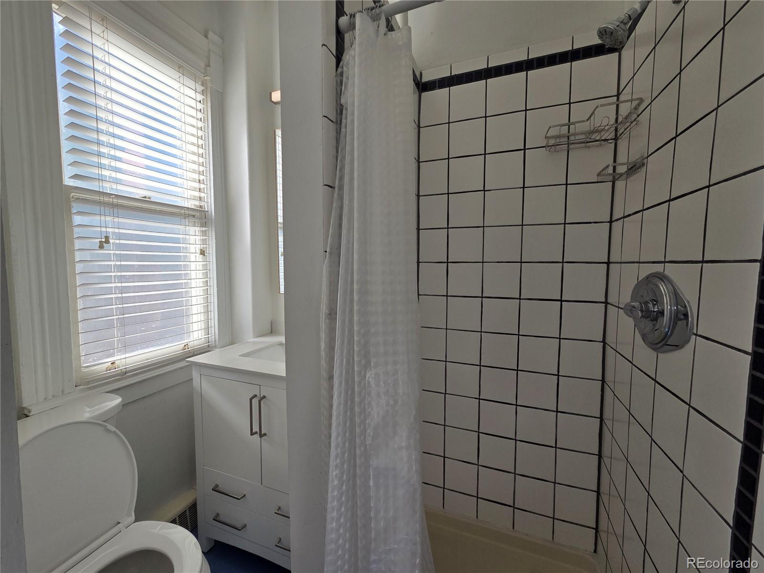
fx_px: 287
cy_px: 286
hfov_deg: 106.2
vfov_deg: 89.9
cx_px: 382
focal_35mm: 13
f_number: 2.2
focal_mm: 2.2
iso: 50
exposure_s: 1/519
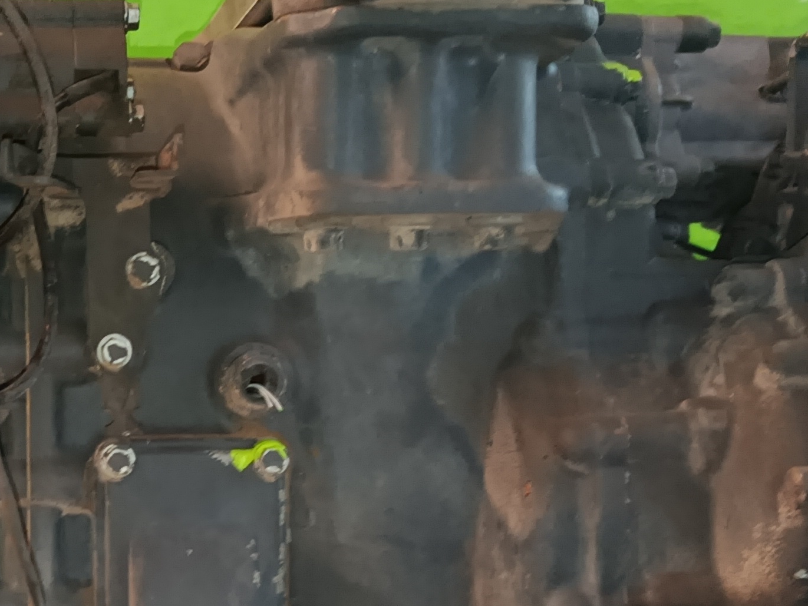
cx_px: 57
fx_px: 1634
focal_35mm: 70
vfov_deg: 21.0
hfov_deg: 26.7
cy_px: 382
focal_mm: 5.24
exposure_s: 1/25
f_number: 1.7
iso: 3238
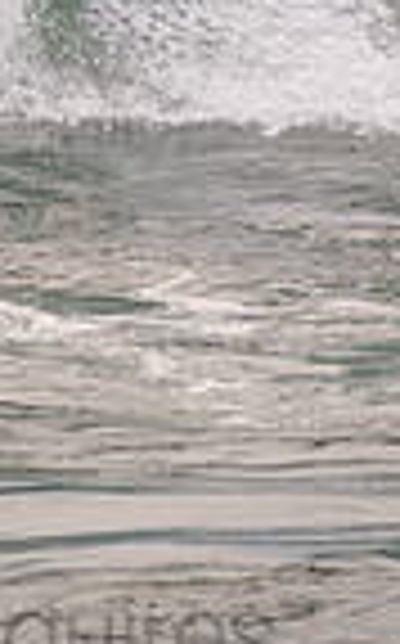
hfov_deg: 0.5
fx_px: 43475
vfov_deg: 0.8
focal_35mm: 2485
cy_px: -115
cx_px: -72
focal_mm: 400
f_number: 5.6
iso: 450
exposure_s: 1/800
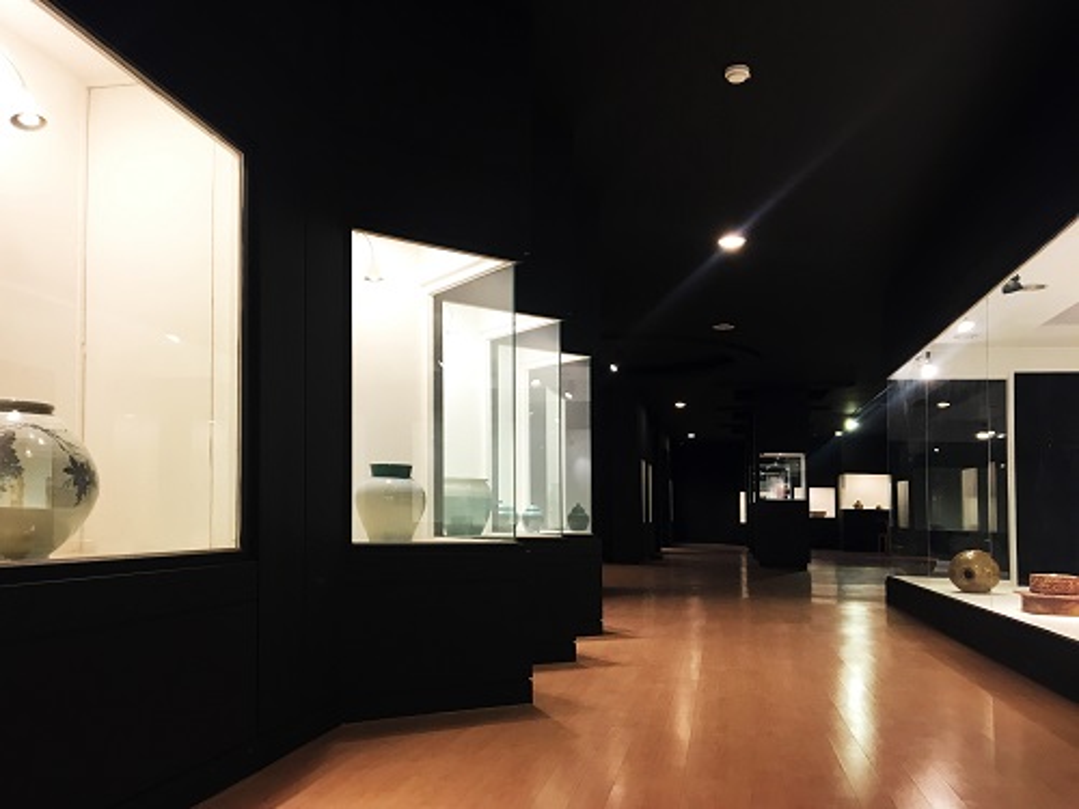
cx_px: 540
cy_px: 404
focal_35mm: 29
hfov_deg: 61.7
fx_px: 904
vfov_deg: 48.2
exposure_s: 1/30
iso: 64
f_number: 2.2
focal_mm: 4.15
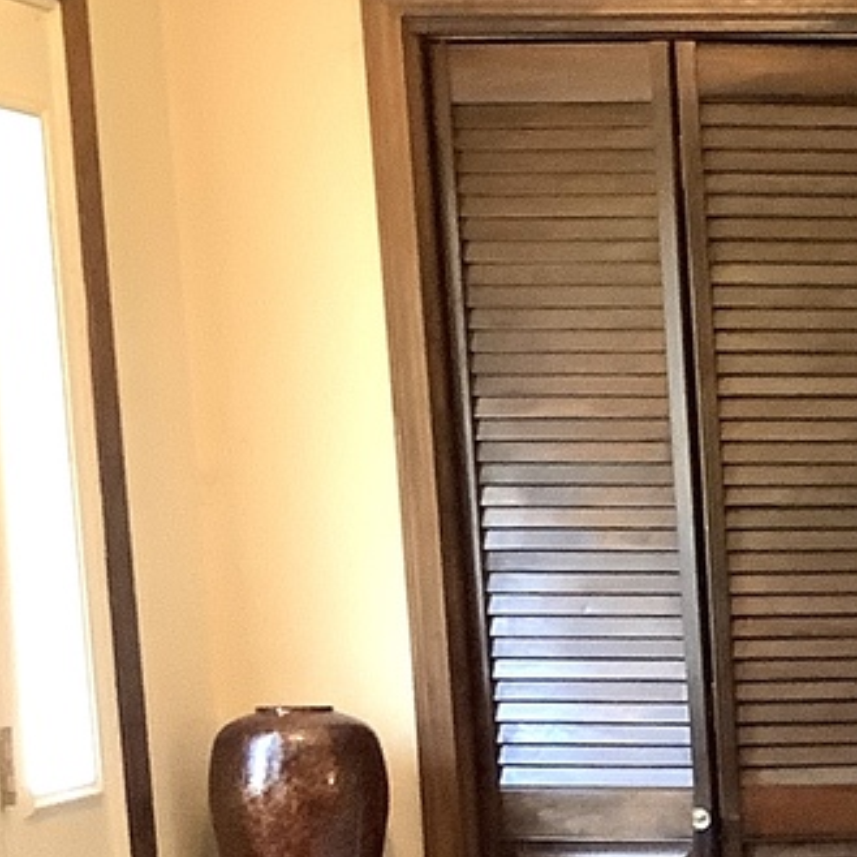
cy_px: 953
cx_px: 1563
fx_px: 3361
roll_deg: +0.0
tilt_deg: -9.8
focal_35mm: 120
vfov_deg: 14.2
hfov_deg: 13.1
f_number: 2.4
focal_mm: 3.3
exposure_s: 1/40
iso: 320
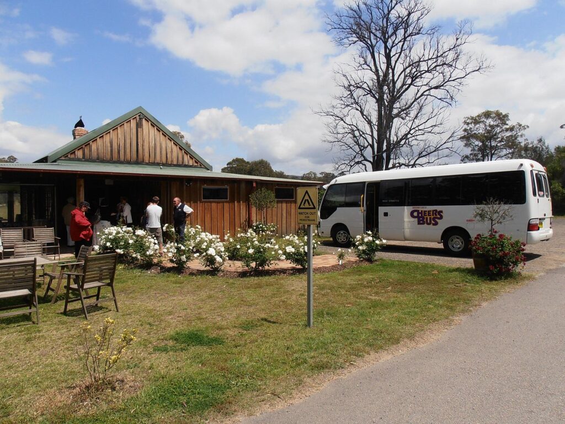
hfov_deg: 71.6
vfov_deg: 56.8
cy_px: 212
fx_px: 392
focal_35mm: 24
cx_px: 282
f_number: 7.9
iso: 80
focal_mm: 4.2
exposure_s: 1/320
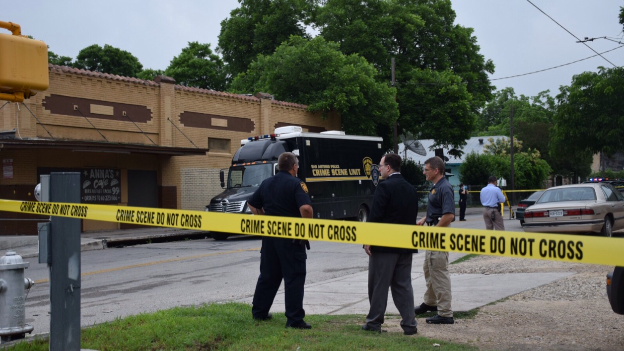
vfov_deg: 24.9
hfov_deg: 42.9
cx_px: 317
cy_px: 181
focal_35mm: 48
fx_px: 794
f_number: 4
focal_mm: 30
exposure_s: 1/1000
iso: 560
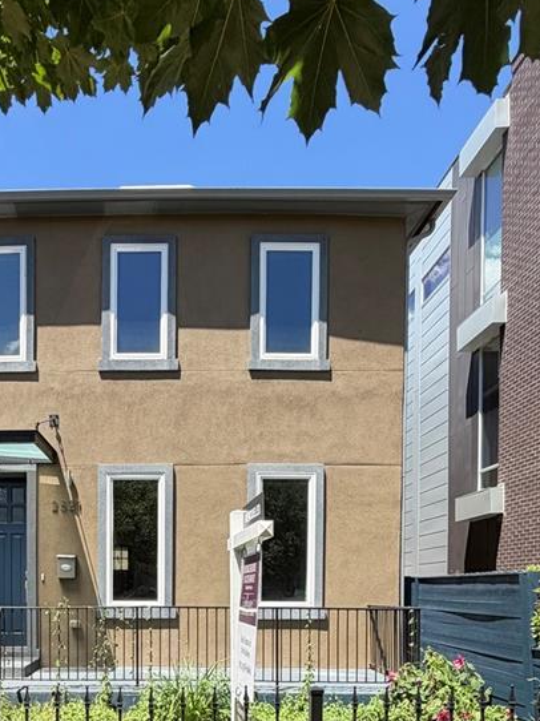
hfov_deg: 44.2
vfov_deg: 53.3
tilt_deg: -0.4
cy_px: 607
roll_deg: -0.2
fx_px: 645
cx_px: 148
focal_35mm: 31
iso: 40
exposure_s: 1/607
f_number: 2.2
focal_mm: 2.22
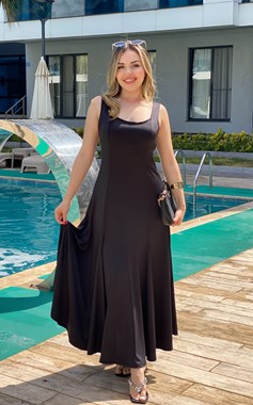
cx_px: 106
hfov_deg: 21.6
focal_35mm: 60
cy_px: 200
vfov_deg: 34.0
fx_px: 663
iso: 20
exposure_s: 1/521
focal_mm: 6
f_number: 2
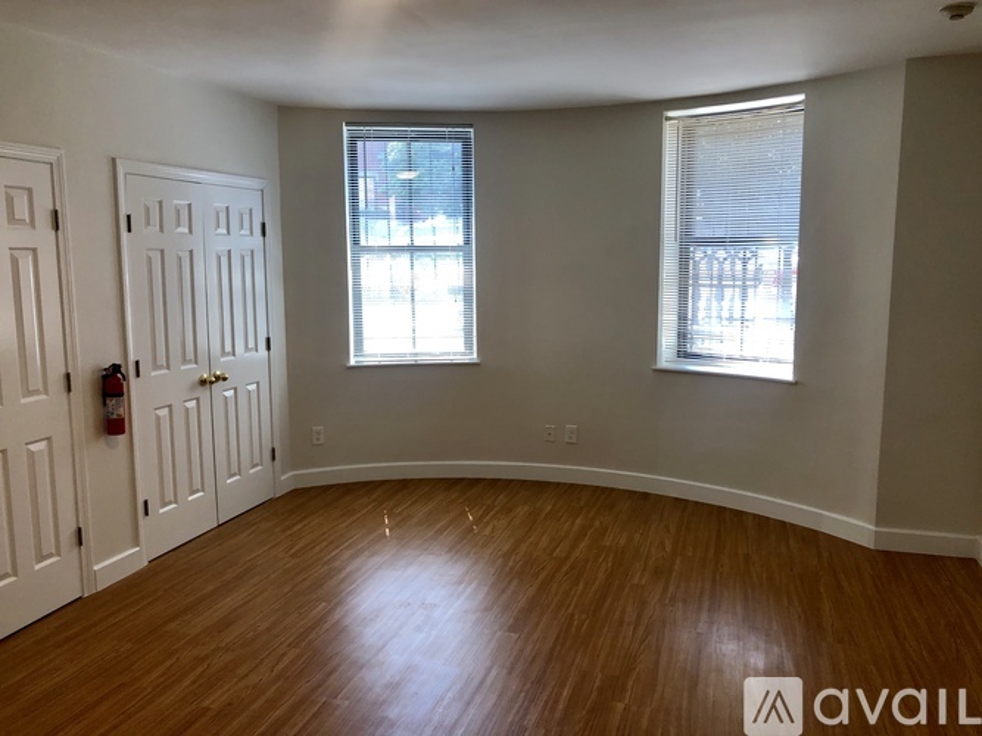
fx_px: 794
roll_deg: +1.3
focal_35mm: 28
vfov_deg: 49.7
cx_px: 491
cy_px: 368
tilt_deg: -10.1
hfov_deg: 63.5
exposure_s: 1/120
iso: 64
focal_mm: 3.99
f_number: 1.8
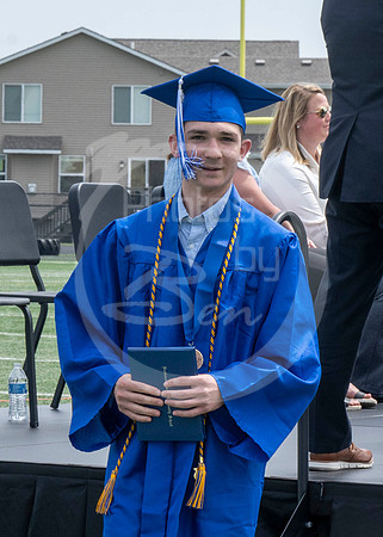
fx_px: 3679
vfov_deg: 8.3
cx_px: 71
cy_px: 219
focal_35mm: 241
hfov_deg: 6.0
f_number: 13
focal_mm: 70
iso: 200
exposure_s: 1/250
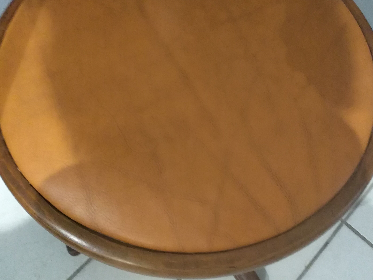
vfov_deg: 41.7
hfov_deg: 53.9
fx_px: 366
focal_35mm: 34
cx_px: 192
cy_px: 123
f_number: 2
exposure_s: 1/14.3
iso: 1307
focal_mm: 3.54
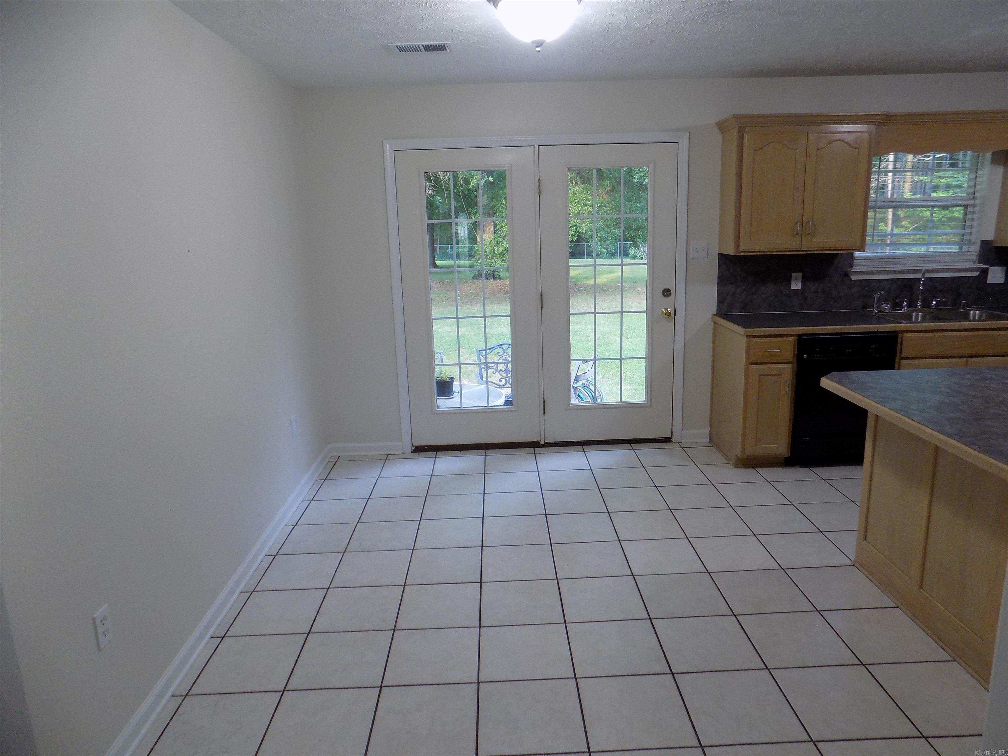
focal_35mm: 23
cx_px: 504
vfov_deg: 58.9
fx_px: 670
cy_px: 378
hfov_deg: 73.9
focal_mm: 4
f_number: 3.1
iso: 160
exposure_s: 1/30
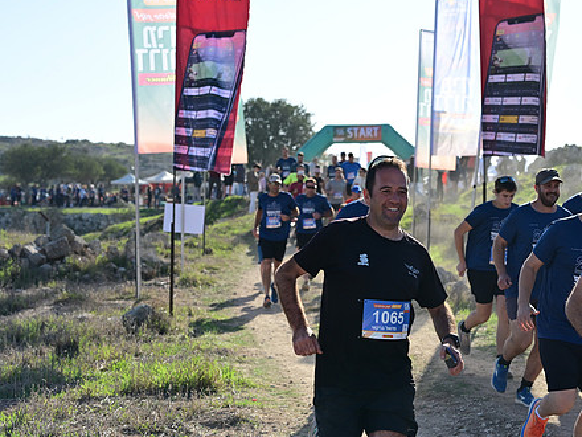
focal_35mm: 71
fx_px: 1194
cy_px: 206
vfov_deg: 20.7
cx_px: 341
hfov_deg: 27.4
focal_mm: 56
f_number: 3.5
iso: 320
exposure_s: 1/3200
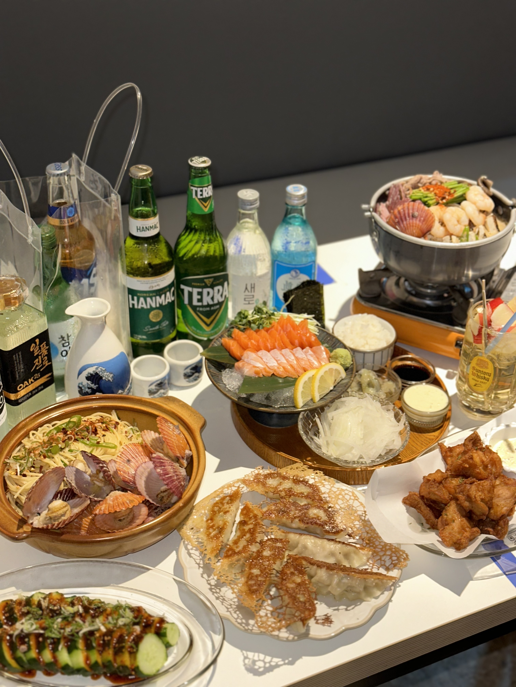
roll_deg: -2.9
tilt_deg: -35.7
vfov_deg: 39.7
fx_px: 954
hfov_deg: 30.3
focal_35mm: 48
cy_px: 344
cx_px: 258
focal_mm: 6.86
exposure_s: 1/20
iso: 50
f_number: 1.78
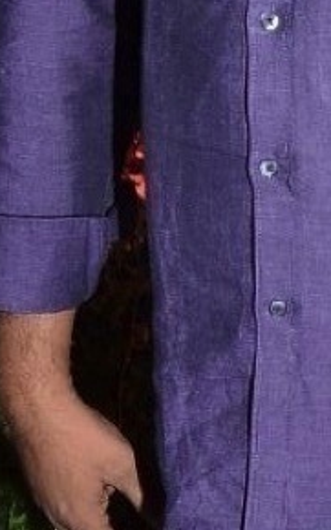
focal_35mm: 200
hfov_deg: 6.5
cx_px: 243
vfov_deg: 10.5
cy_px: 259
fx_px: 2892
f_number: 7.1
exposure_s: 1/125
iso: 500
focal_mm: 21
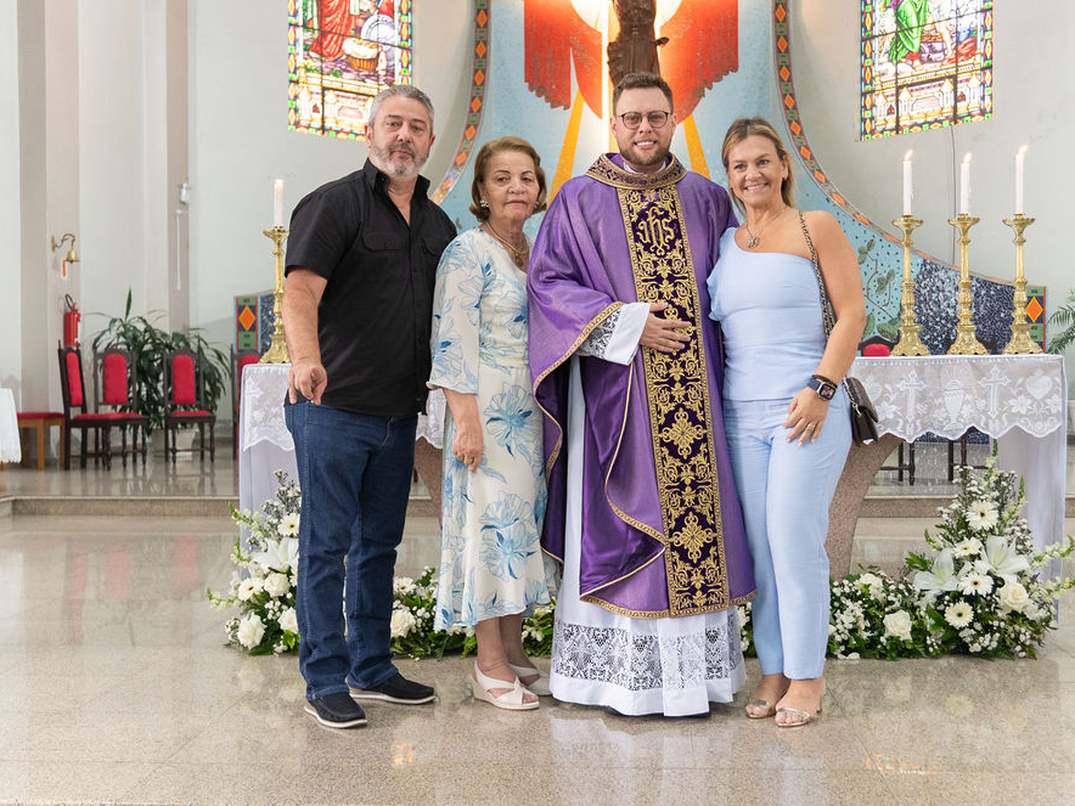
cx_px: 600
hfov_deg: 48.9
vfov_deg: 37.7
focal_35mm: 38
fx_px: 1180
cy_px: 393
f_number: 2.8
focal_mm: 23
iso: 1000
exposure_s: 1/160
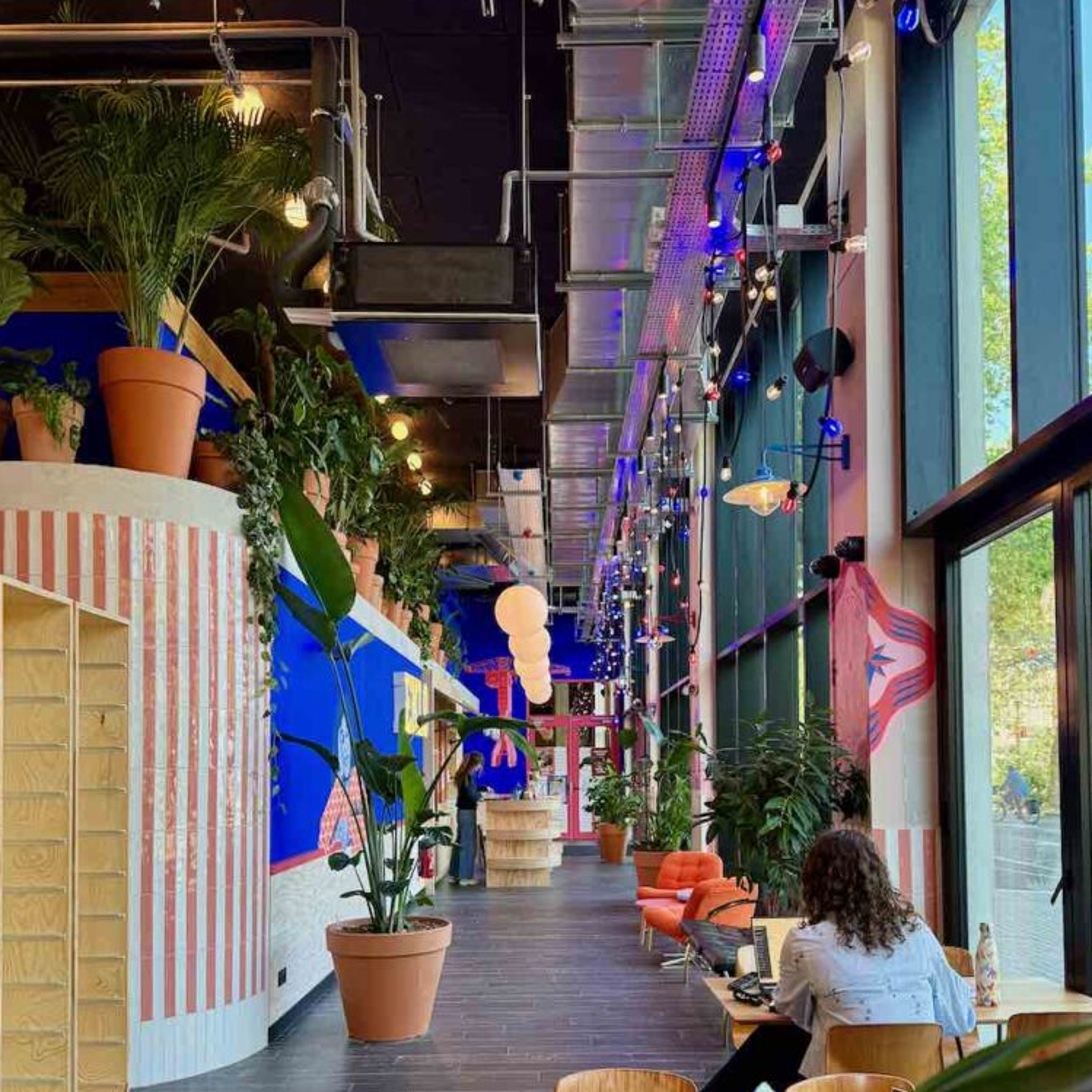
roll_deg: -0.1
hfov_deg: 55.6
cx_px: 554
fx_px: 1035
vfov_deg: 54.4
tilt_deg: +1.5
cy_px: 736
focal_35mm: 29
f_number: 1.78
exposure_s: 1/100
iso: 100
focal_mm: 6.76
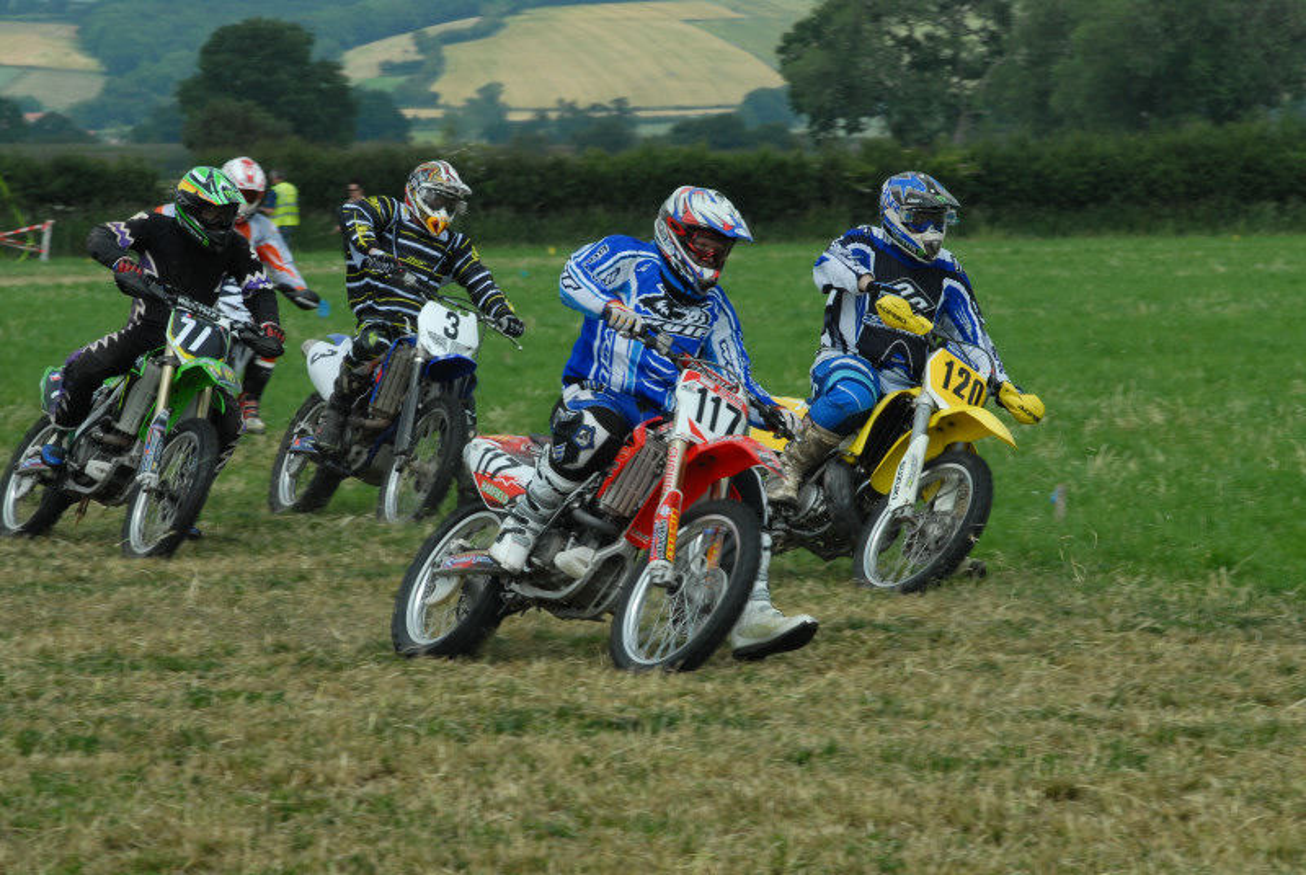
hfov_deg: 8.3
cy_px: 438
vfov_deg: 5.6
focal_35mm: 248
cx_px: 653
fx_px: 8992
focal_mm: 165
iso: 400
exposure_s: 1/320
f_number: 11
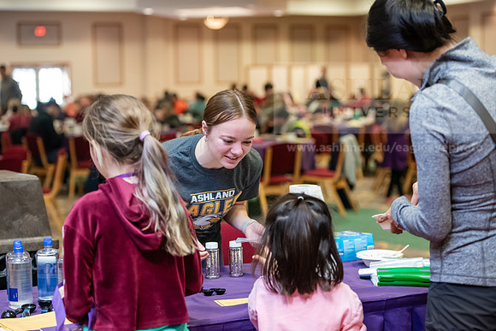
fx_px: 1102
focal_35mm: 80
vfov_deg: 17.1
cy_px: 166
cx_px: 248
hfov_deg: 25.4
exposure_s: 1/200
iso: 2500
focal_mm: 80
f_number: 3.2
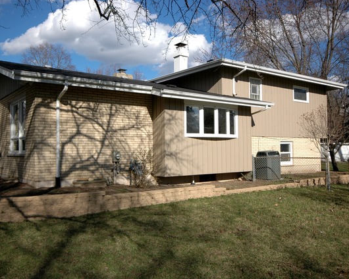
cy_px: 140
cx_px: 157
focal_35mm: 34
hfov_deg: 52.8
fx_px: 351
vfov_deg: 43.4
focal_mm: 20
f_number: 10
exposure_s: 1/400
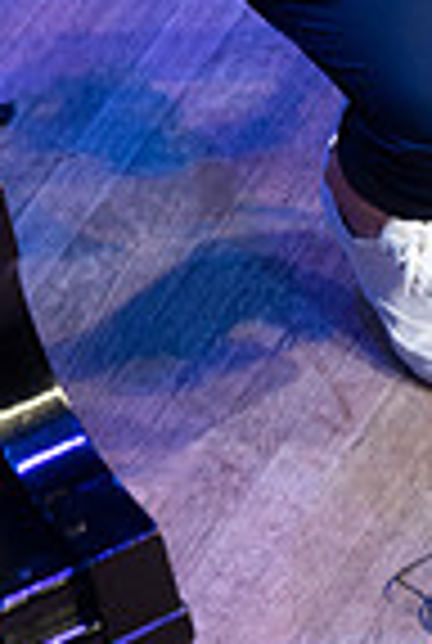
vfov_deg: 3.3
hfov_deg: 2.2
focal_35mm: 628
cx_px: 549
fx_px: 11249
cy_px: -293
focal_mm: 200
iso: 3200
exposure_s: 1/125
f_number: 8
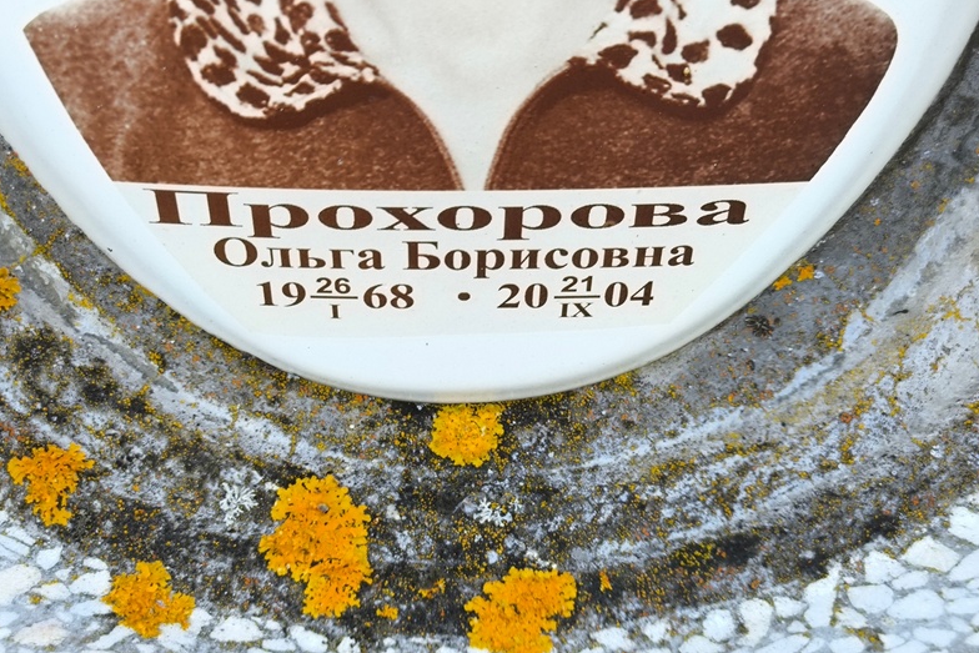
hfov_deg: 37.5
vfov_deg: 25.5
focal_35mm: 53
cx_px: 494
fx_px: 1441
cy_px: 371
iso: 64
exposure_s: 1/60
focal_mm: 4.71
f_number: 1.7
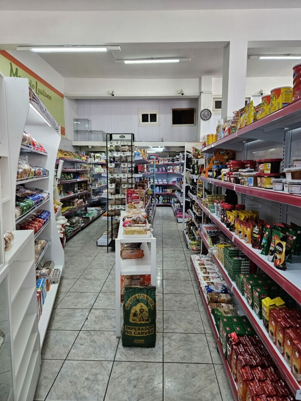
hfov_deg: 58.9
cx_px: 150
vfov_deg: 73.9
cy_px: 200
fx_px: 267
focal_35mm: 23
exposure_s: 1/120
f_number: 1.8
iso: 160
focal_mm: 5.4
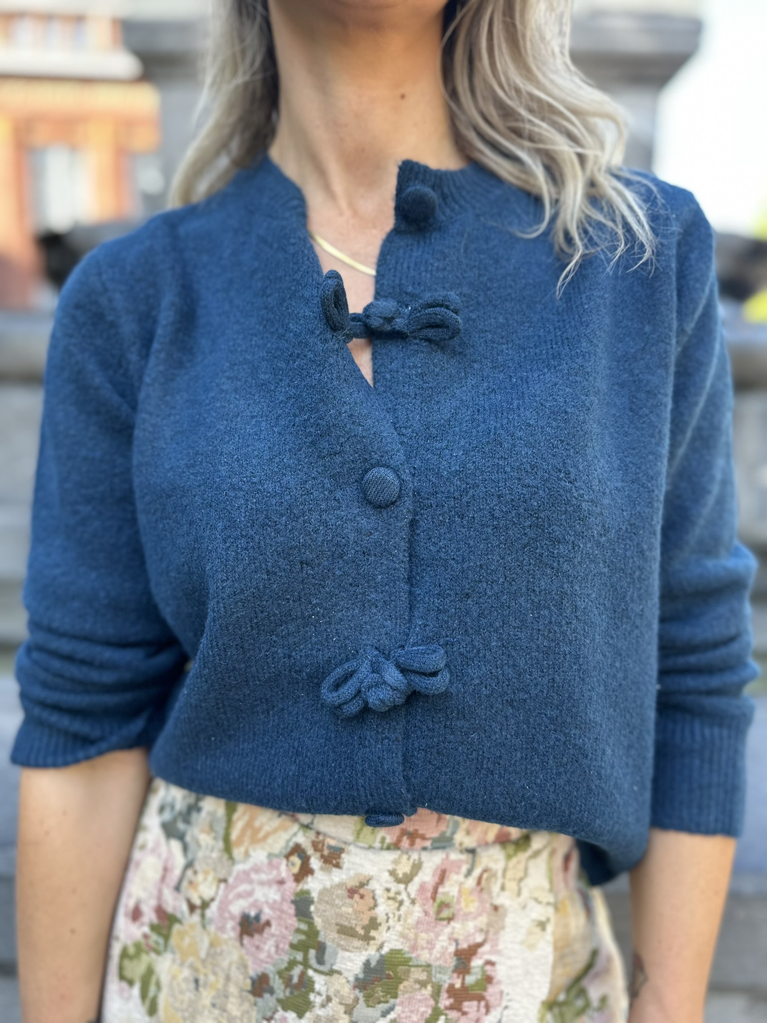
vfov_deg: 71.6
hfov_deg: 56.8
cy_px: 512
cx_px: 384
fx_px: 709
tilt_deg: -7.5
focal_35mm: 24
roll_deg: -1.3
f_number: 1.78
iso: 64
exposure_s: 1/149
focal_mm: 6.86
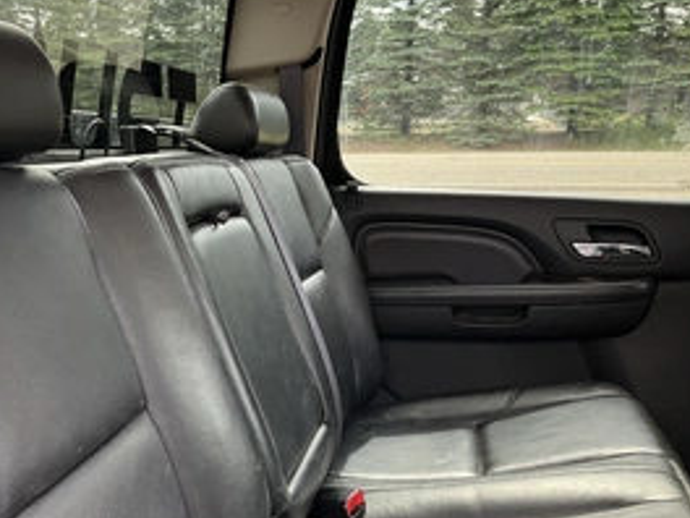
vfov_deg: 32.9
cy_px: 249
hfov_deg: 41.8
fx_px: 877
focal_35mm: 44
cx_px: 180
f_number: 1.8
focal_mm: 3
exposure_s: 1/122
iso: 40
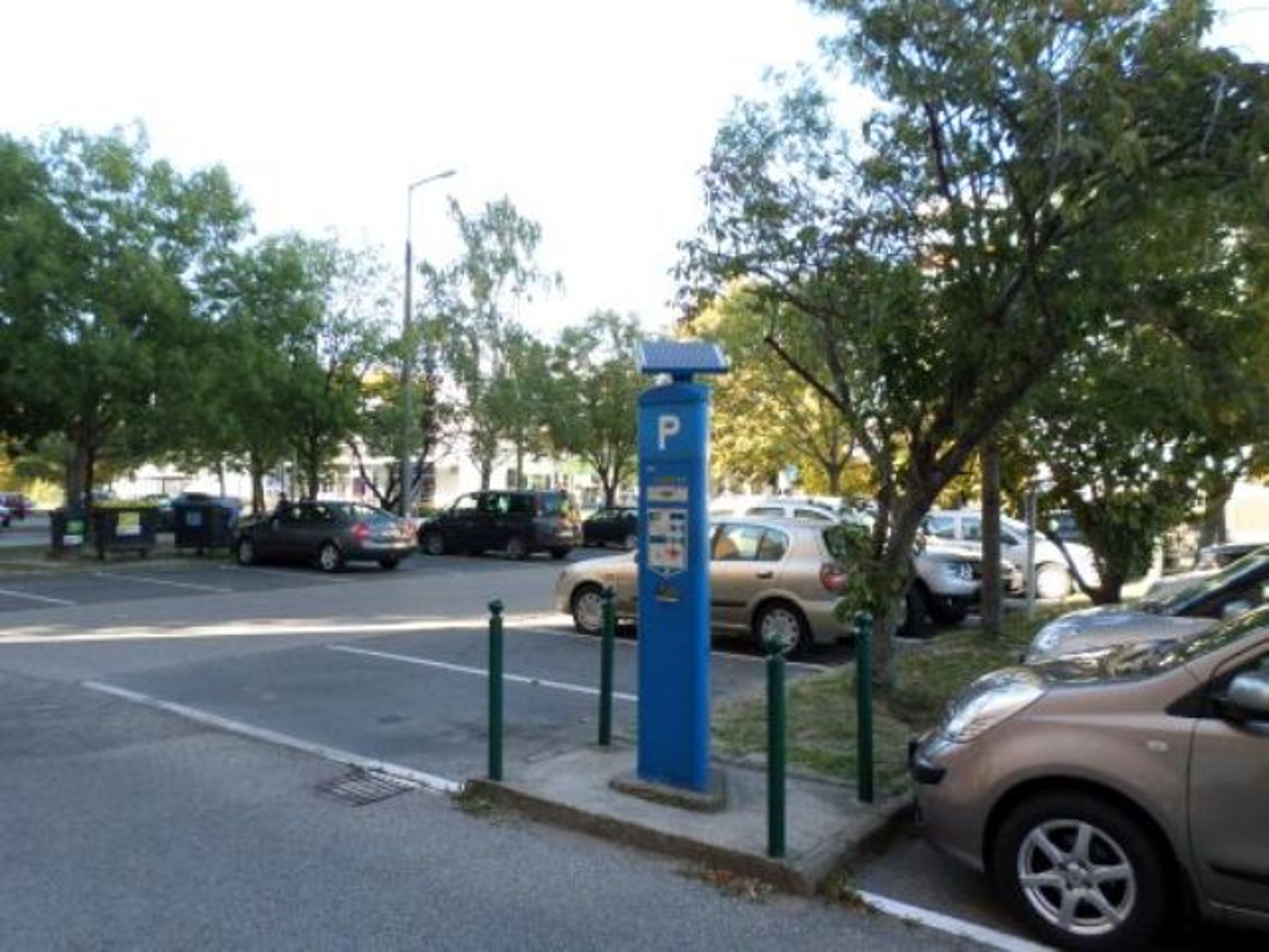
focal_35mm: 25
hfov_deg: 69.4
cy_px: 476
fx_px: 916
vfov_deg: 54.9
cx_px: 634
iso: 80
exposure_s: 1/125
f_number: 2.5
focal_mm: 4.5
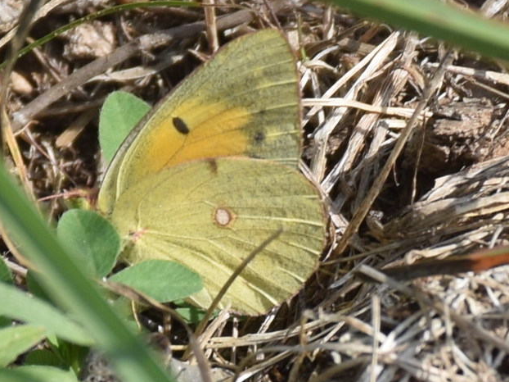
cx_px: 207
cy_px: 214
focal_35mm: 311
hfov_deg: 6.4
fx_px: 4571
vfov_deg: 4.8
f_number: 6.3
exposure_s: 1/320
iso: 100
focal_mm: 140
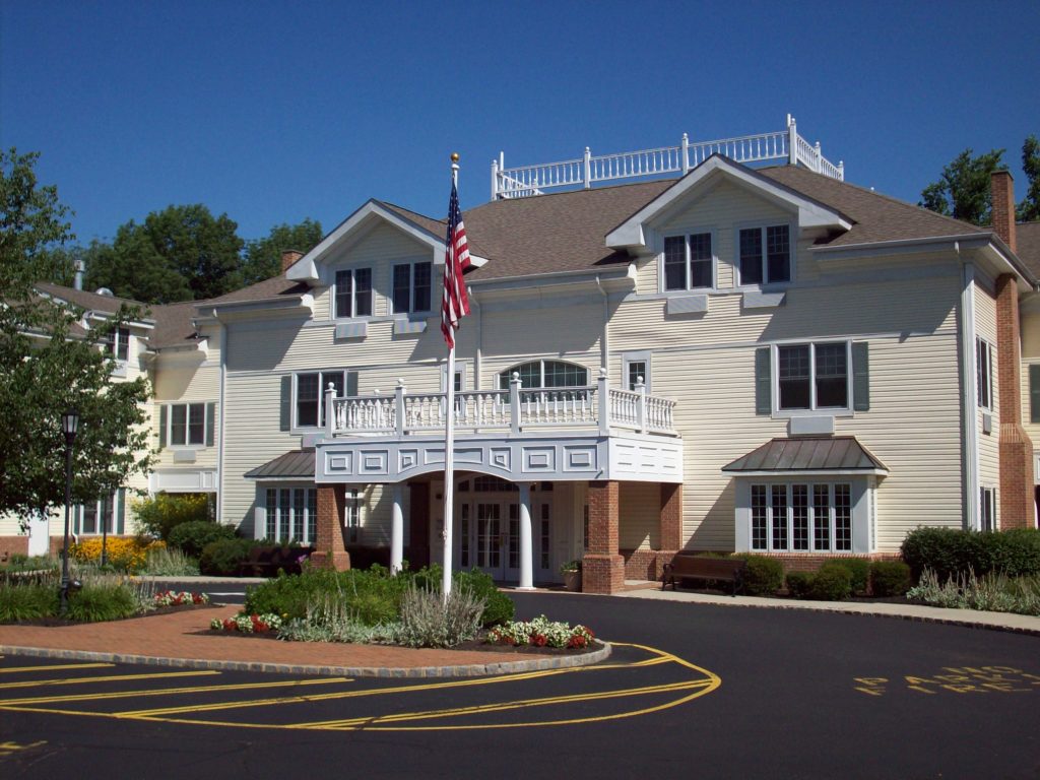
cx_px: 520
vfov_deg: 31.5
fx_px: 1382
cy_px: 390
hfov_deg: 41.2
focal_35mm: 46
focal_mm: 7.6
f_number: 6.3
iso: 80
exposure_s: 1/563
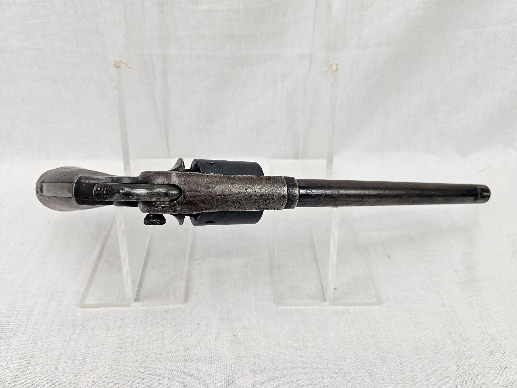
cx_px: 258
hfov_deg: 73.9
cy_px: 194
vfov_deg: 58.9
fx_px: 344
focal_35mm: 23
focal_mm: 6.3
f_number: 1.7
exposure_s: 1/100
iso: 50
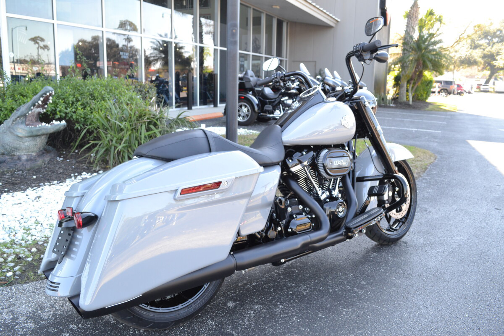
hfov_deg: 61.9
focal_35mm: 30
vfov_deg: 43.6
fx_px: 420
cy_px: 168
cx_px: 252
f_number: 5.6
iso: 400
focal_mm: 20
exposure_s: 1/125
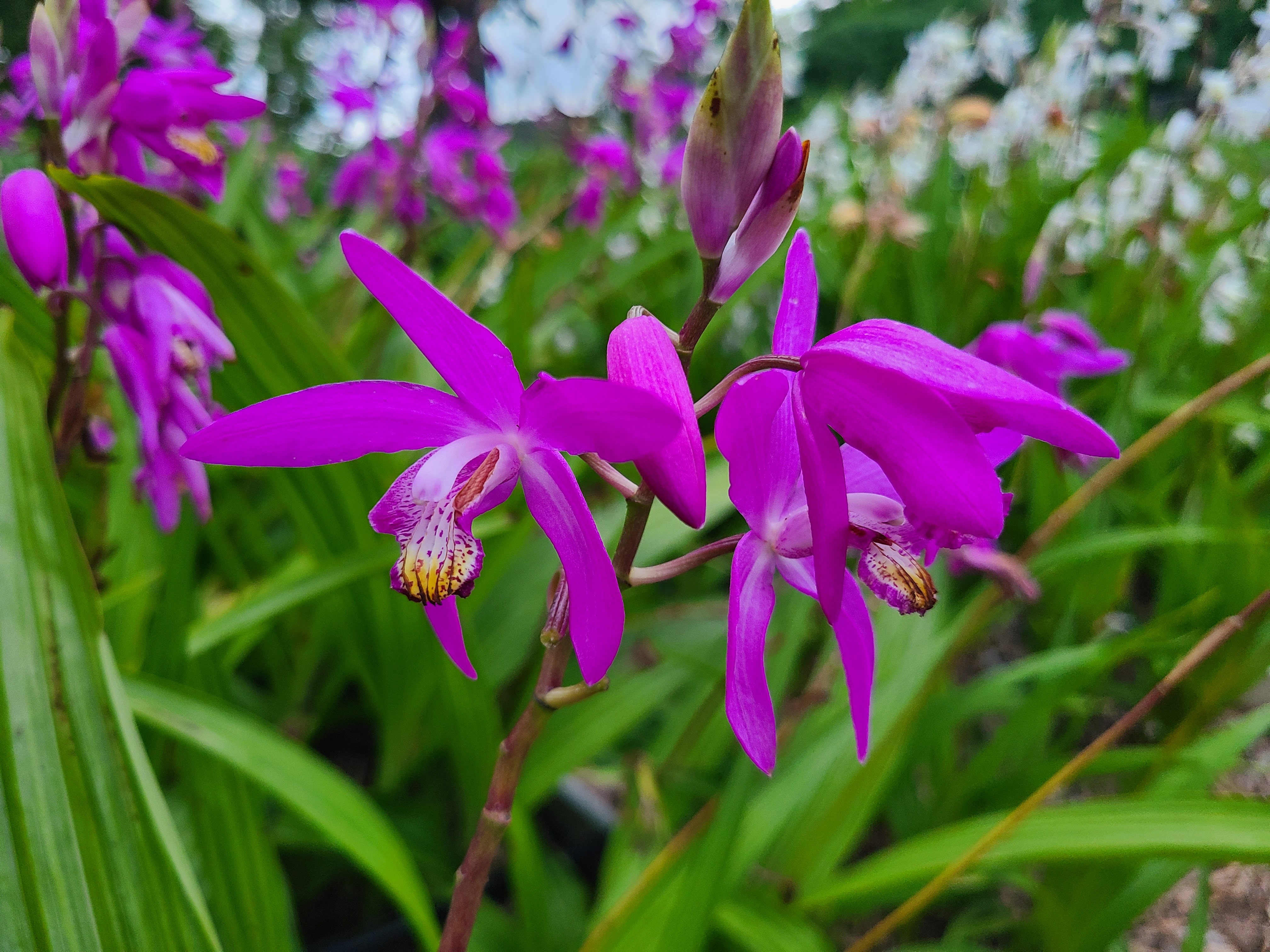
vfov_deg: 53.1
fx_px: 954
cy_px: 476
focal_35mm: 26
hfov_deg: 67.3
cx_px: 635
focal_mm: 5.4
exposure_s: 1/60
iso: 160
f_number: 1.8
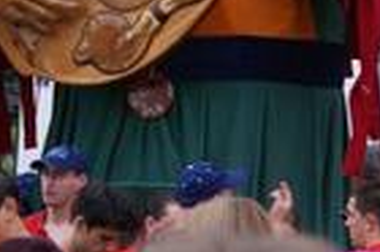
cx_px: 388
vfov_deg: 6.4
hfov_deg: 9.5
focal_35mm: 215
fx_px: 2267
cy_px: 171
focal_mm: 50
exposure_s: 1/160
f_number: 5
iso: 400
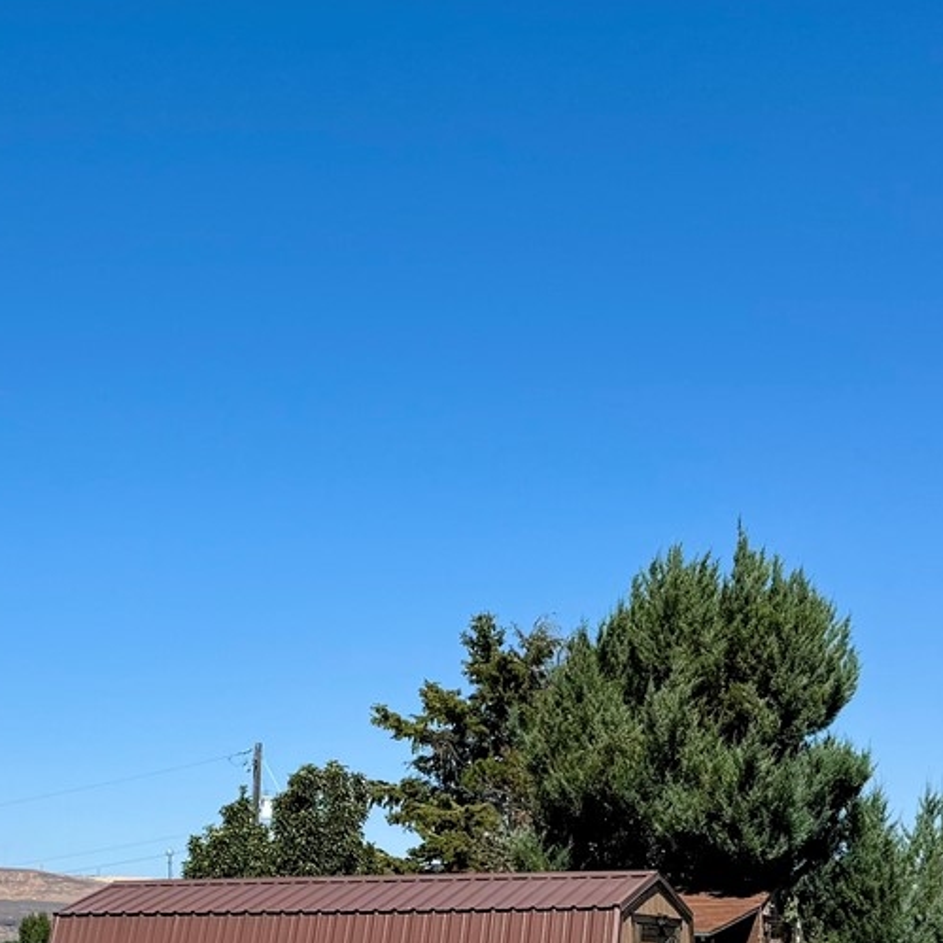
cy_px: 705
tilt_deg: +6.0
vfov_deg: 25.1
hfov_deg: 25.2
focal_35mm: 68
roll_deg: +0.0
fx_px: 2096
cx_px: 306
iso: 80
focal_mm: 6.76
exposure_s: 1/7092
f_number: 1.78
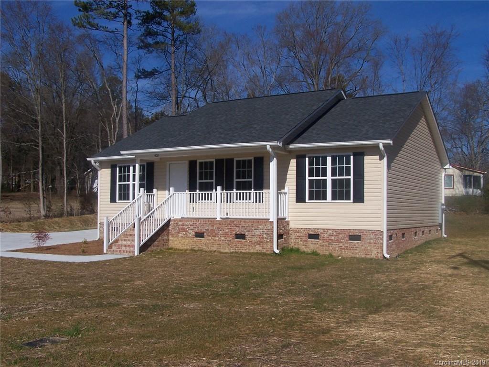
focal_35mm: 38
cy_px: 184
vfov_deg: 37.7
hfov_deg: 49.0
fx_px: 537
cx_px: 244
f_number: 5.6
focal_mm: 6.3
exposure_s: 1/750
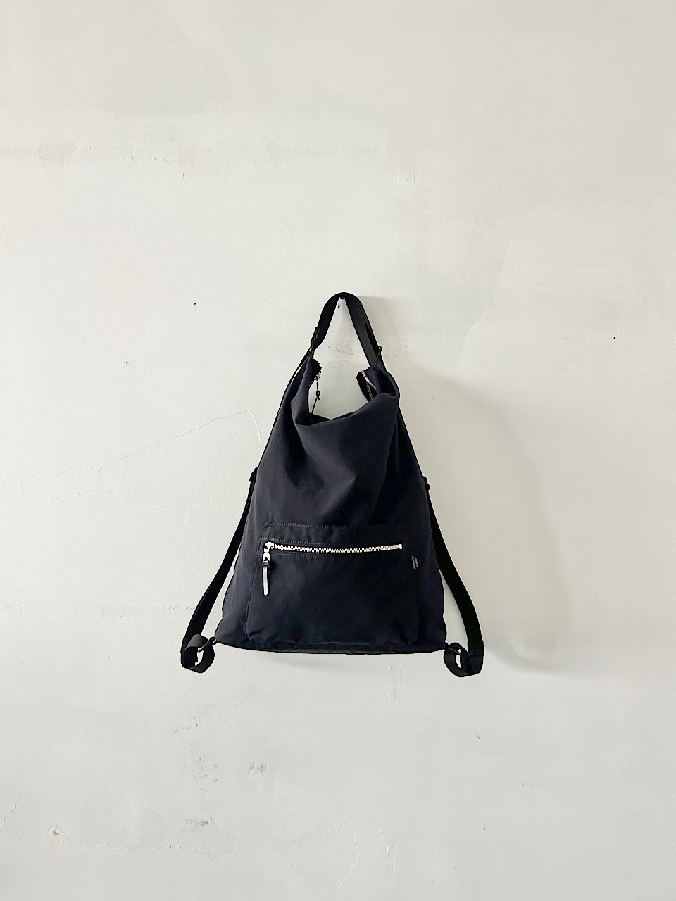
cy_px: 450
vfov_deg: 67.3
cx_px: 338
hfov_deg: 53.1
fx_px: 677
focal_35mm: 26
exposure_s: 1/60
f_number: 1.5
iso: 250
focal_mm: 5.7
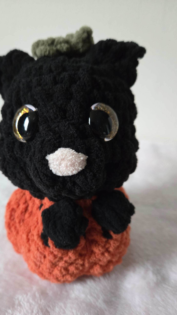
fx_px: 217
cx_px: 74
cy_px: 162
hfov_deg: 44.2
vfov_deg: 71.9
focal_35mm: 26
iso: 1250
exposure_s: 1/24
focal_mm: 5.4
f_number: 1.8
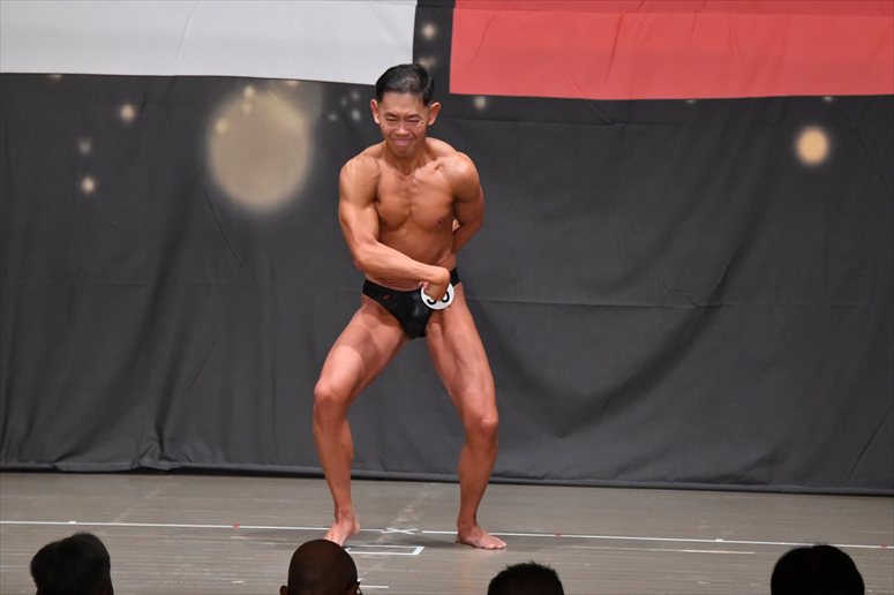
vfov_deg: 5.7
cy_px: 298
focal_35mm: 240
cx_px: 447
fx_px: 5957
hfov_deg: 8.6
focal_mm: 160
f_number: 5.6
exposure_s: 1/400
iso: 6400
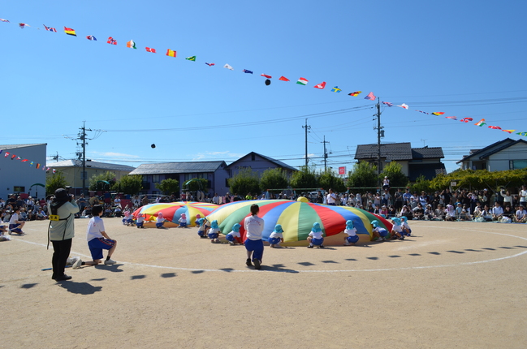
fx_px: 438
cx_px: 264
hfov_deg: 62.0
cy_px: 174
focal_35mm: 30
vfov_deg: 43.4
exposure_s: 1/320
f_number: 9
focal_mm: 20
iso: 100
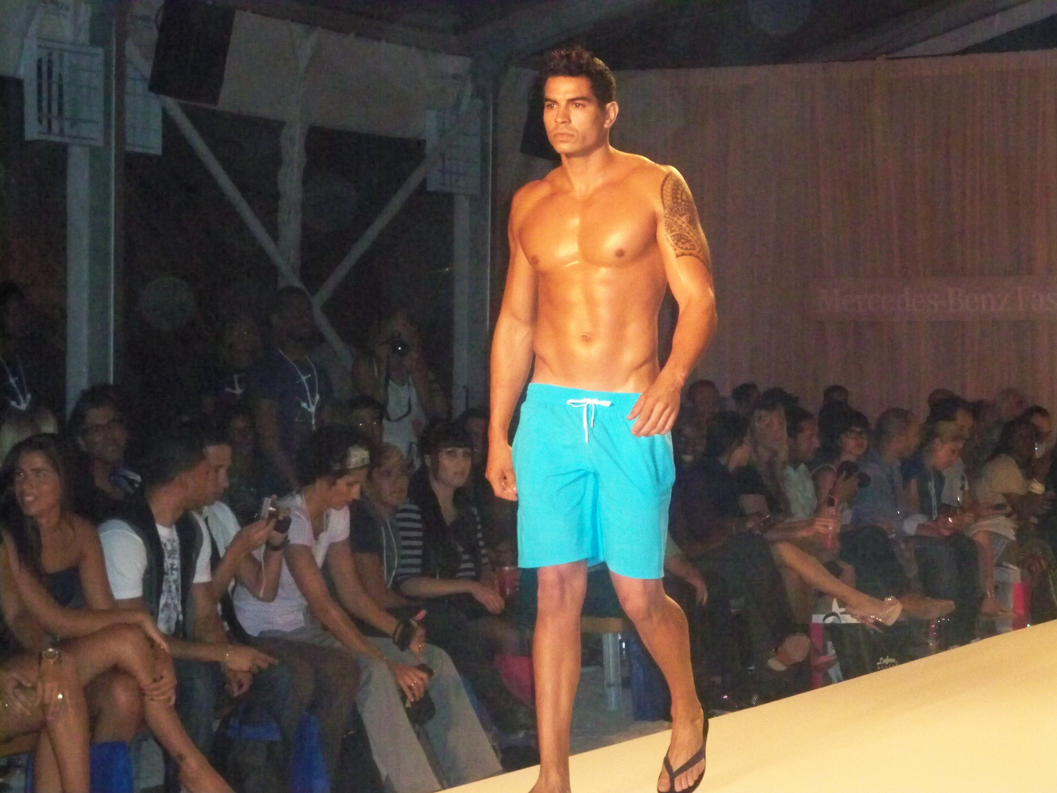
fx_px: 2809
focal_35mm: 92
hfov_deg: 21.3
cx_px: 528
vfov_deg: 16.1
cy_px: 396
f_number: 4.2
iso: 1600
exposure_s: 1/500
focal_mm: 16.3
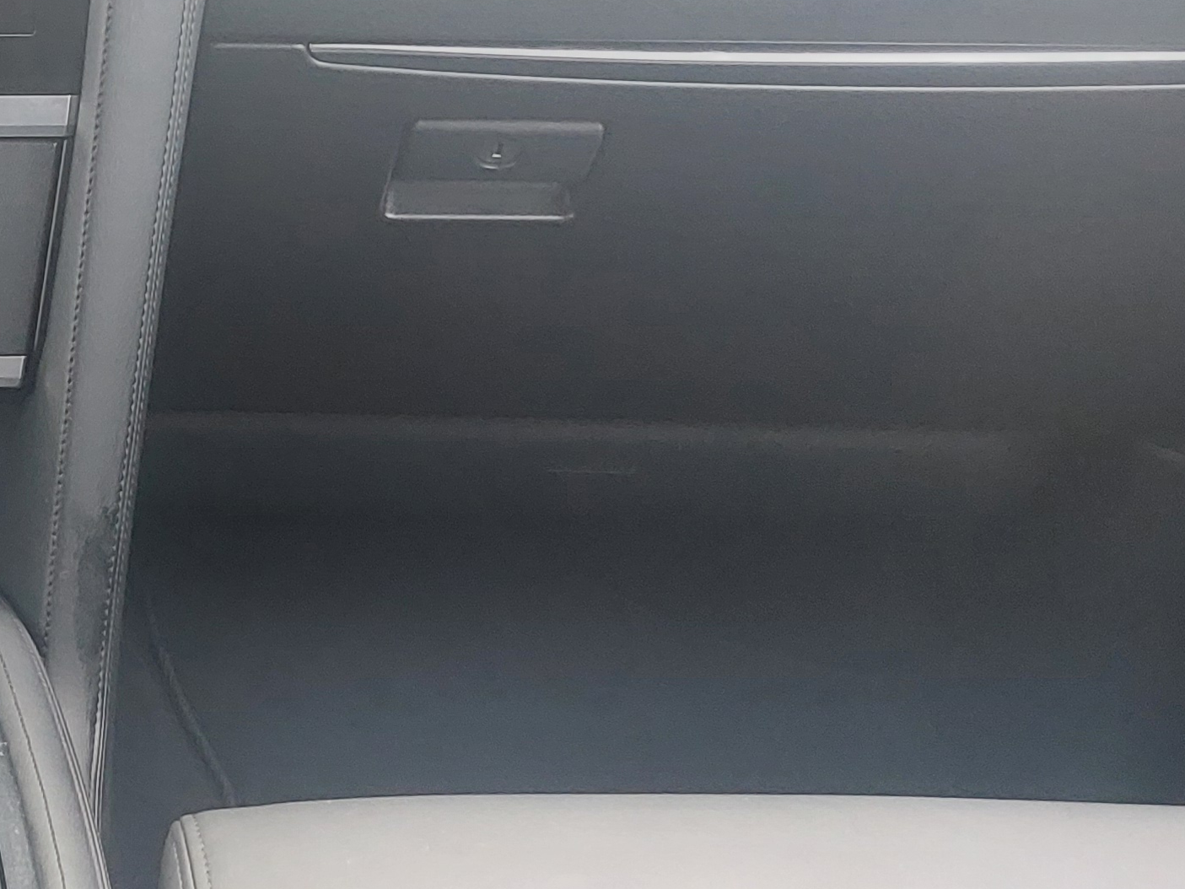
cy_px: 411
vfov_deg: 18.7
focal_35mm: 79
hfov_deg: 22.2
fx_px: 2705
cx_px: -350
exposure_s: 1/60
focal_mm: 5.23
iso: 500
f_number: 1.8
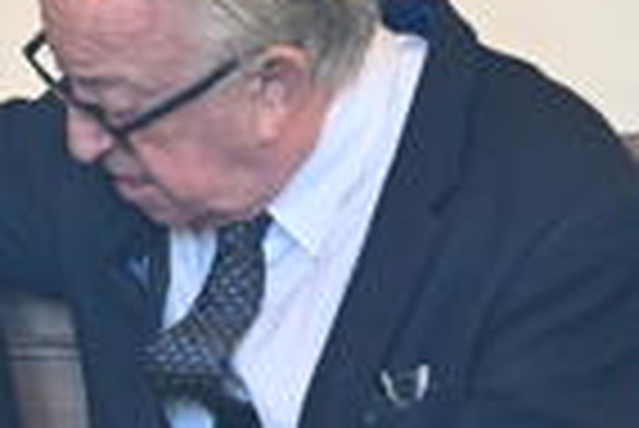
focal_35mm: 511
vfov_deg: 2.7
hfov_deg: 4.0
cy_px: 500
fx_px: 9079
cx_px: -148
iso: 2000
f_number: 5
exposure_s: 1/40
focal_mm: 70
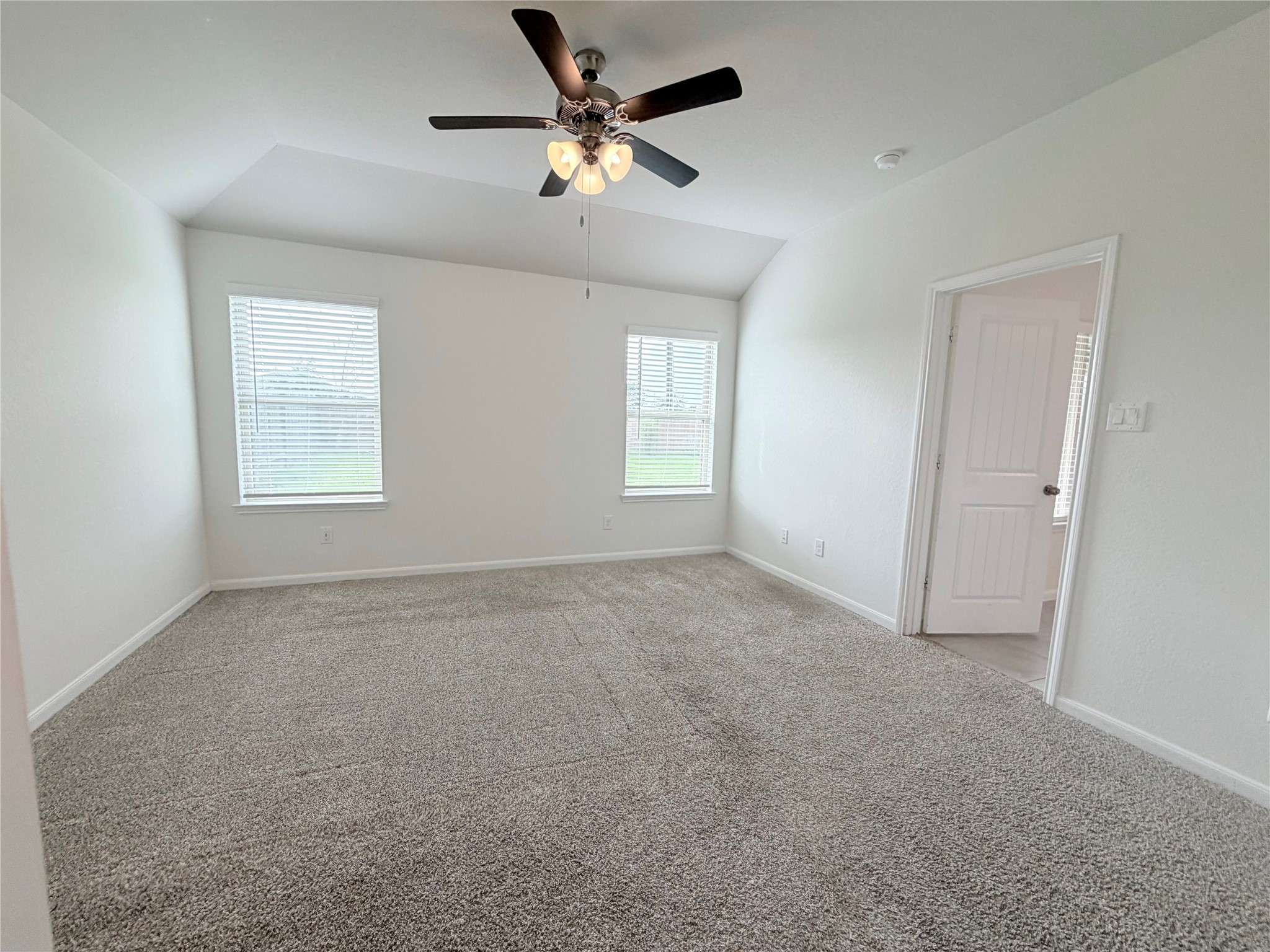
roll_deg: -1.6
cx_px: 635
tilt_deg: -4.5
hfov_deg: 102.1
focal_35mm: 14
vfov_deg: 85.7
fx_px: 514
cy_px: 476
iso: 125
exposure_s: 1/120
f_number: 2.2
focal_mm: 2.22
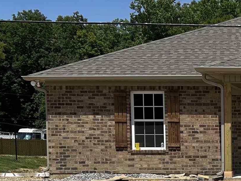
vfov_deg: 15.0
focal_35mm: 97
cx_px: 353
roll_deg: +0.1
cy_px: 182
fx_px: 676
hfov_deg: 18.2
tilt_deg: -4.2
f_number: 1.5
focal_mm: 5.7
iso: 50
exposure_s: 1/8000
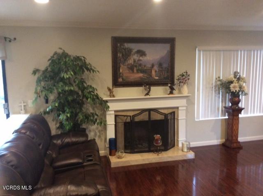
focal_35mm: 32
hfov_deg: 56.9
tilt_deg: -9.2
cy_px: 98
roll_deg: +1.7
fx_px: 243
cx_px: 132
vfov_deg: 44.1
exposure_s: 1/24
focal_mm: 3.3
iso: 200
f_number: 2.4
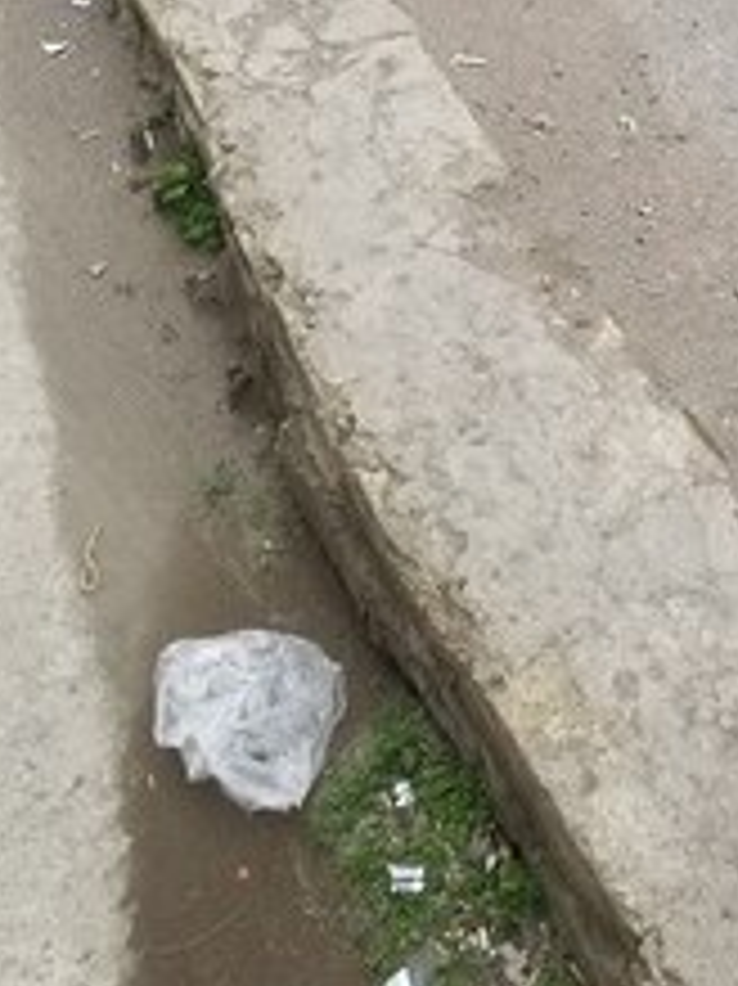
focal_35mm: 59
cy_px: -126
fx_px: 1679
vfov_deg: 29.2
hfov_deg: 23.4
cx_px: 801
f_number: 1.7
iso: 100
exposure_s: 1/120
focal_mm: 4.25
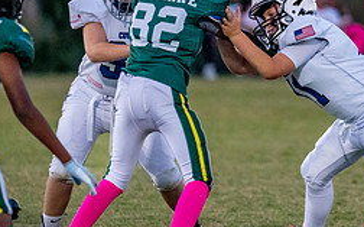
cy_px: 85
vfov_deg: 2.2
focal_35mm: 598
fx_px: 5927
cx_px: 343
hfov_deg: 3.5
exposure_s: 1/1600
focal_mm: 200
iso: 4000
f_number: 2.8
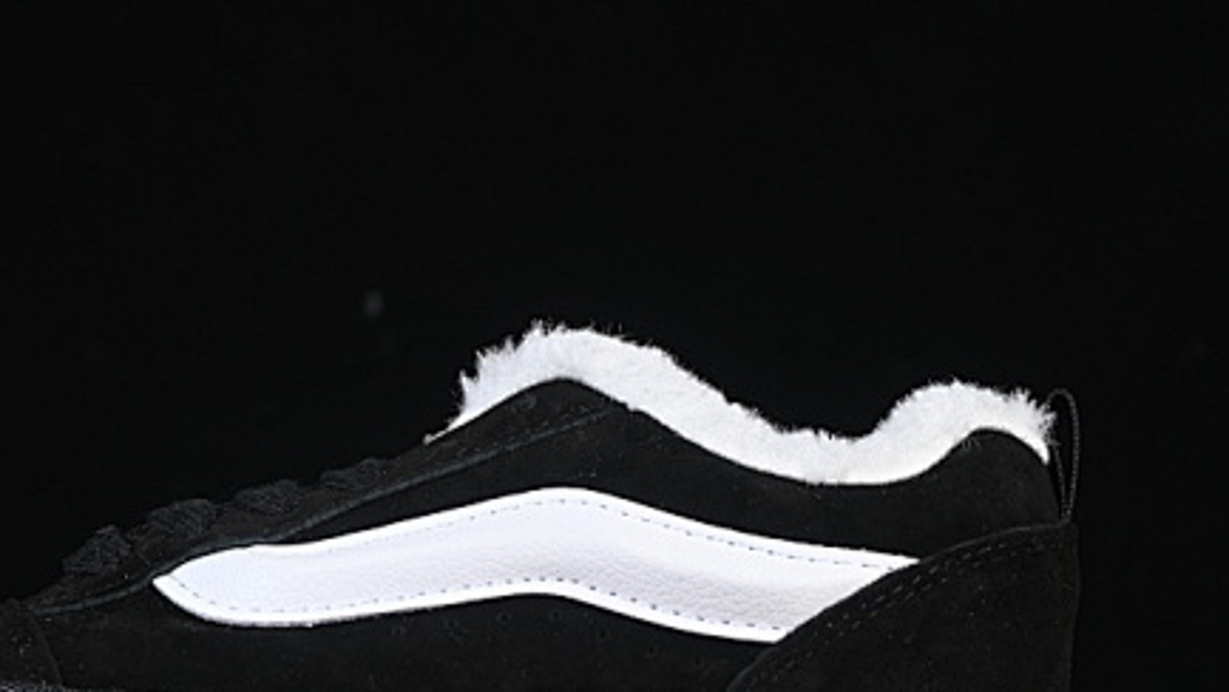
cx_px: 377
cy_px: 438
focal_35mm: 145
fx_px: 4727
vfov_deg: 8.4
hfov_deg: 14.8
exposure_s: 1/60
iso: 160
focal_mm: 50
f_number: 6.3
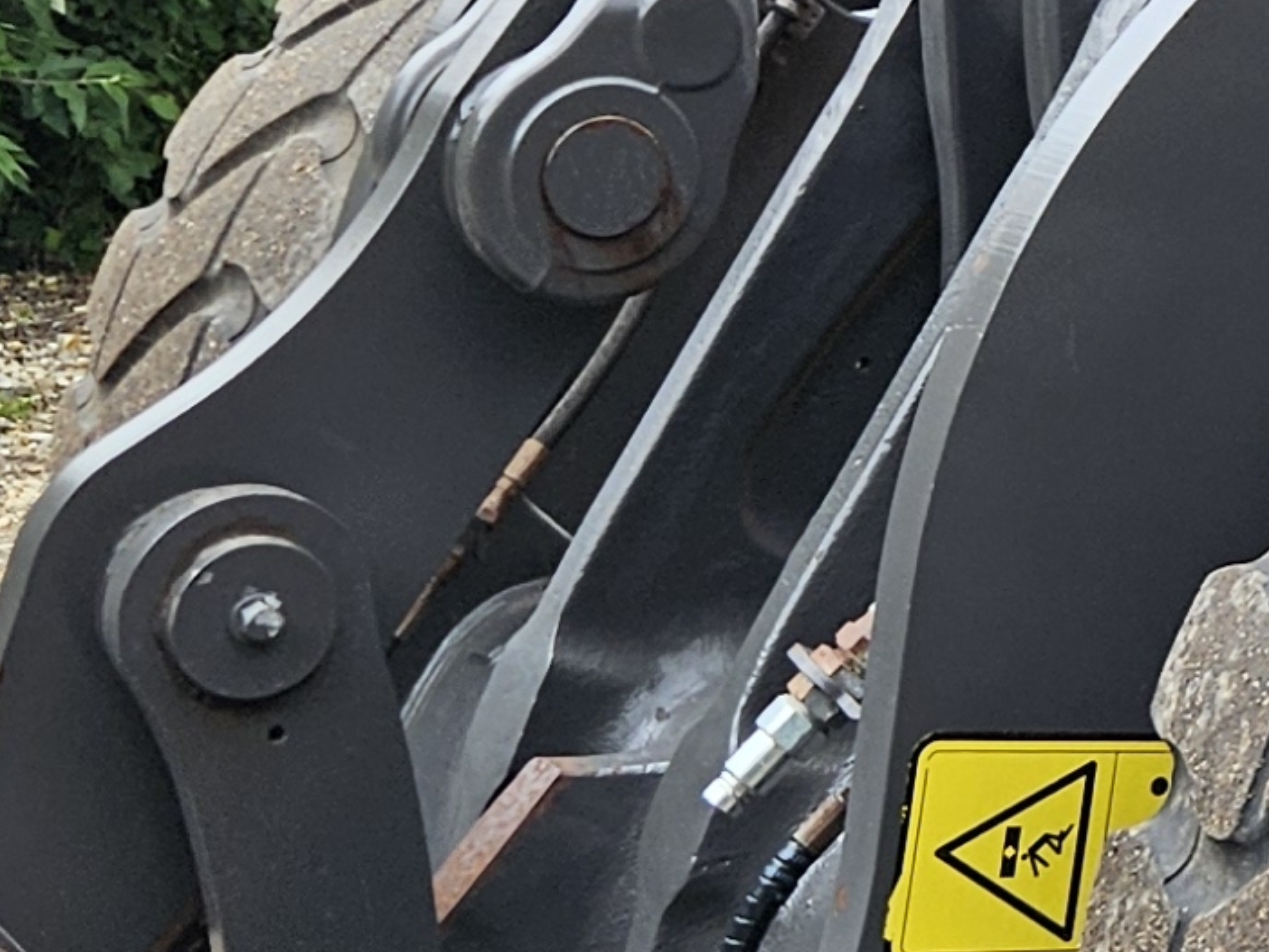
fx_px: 4804
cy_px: -51
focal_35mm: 131
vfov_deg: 11.2
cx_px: 2267
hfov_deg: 13.5
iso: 25
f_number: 1.8
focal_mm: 5.4
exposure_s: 1/410
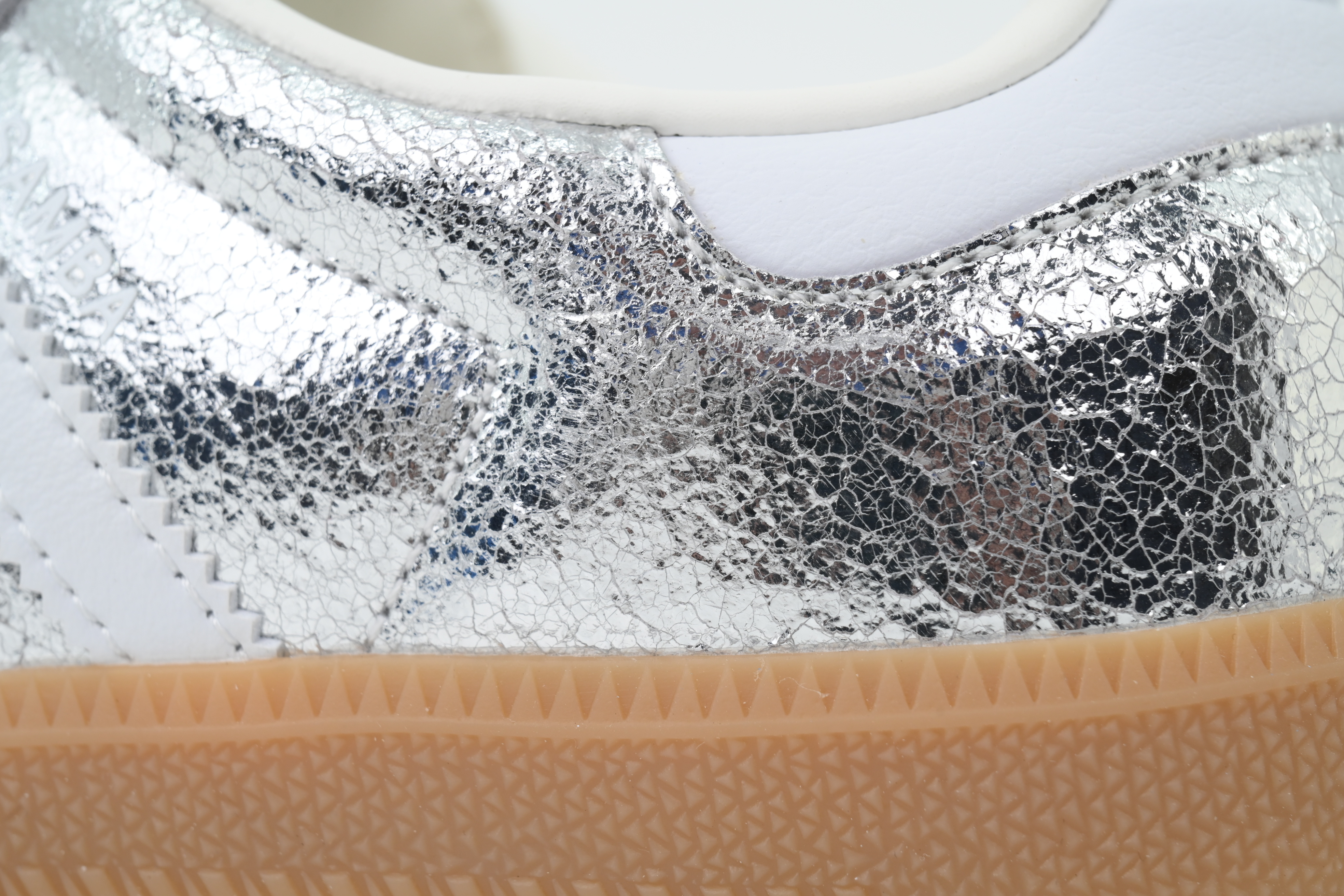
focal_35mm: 115
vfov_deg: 11.9
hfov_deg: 17.8
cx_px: 672
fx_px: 4293
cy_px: 448
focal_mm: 115
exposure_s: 1/100
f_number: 13
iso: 400
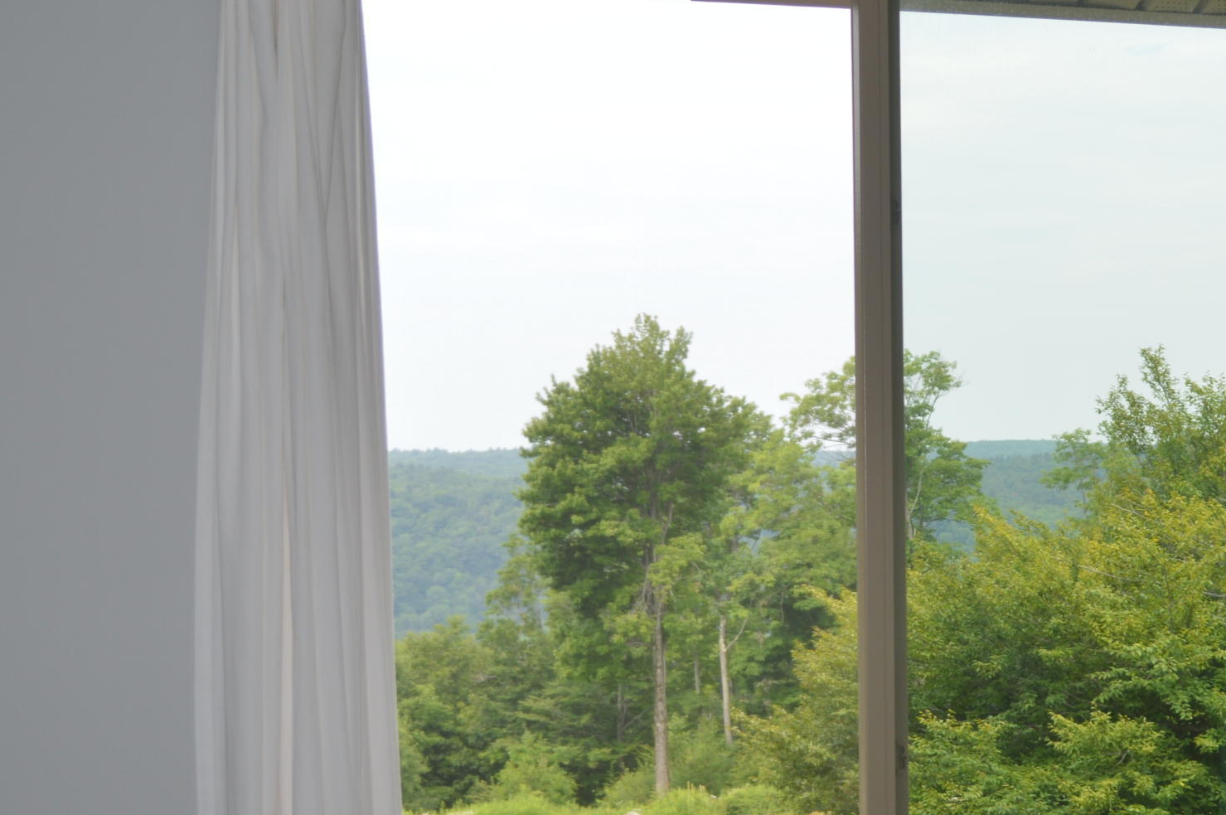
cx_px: 939
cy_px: 519
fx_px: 2484
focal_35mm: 73
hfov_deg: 27.3
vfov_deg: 18.6
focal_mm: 24
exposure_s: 1/160
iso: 100
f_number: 4
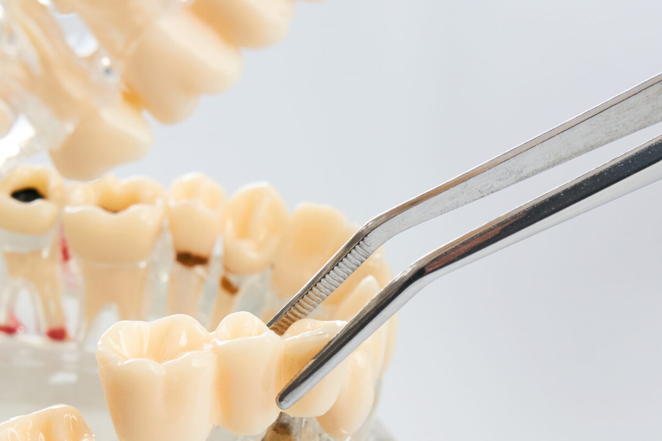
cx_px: 353
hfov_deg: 13.1
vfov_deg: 8.7
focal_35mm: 157
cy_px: 335
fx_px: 2886
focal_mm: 50
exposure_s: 1/125
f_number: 8
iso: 100
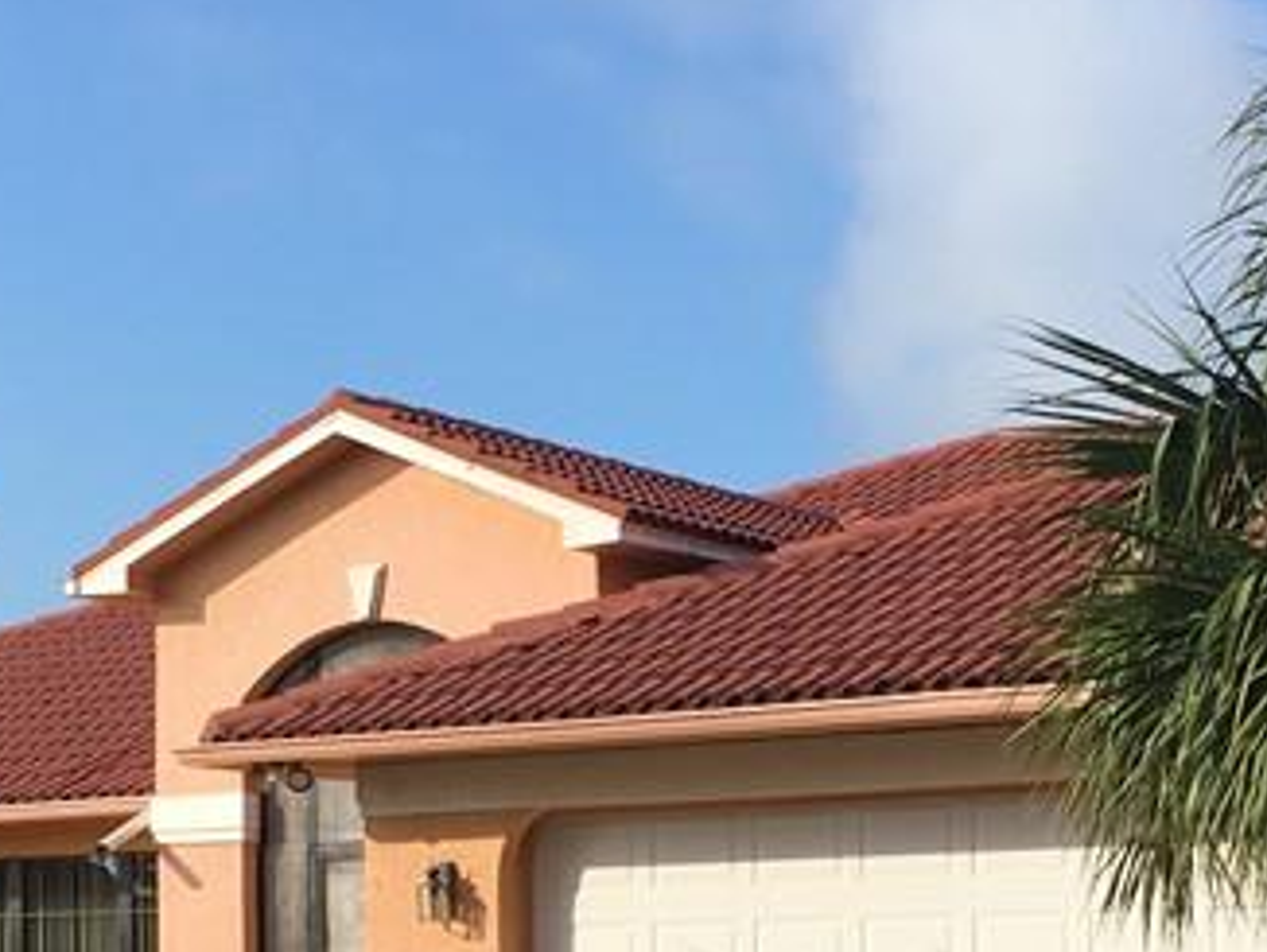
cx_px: 564
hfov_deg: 21.5
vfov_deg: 16.1
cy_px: 843
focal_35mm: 91
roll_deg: +0.5
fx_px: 3333
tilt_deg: +4.0
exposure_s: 1/1099
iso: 25
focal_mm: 4.15
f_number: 2.2
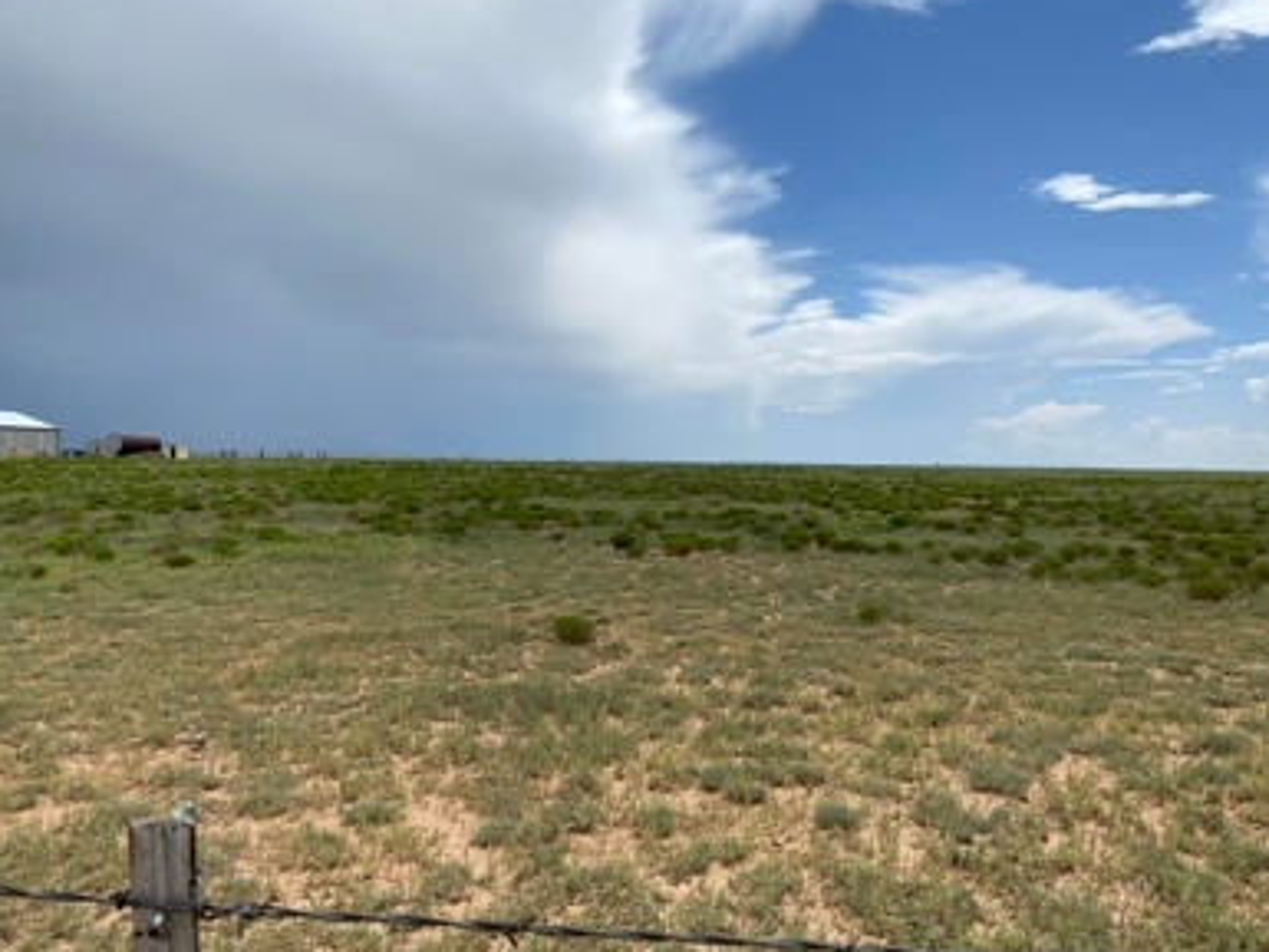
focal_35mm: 27
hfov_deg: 65.3
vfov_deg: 51.4
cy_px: 478
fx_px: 990
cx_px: 649
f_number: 1.8
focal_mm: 4.25
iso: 32
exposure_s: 1/5025
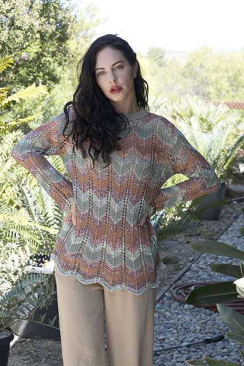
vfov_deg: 24.2
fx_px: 853
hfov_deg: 16.3
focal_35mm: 84
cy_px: 183
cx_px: 122
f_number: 7.1
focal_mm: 56
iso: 800
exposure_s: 1/500
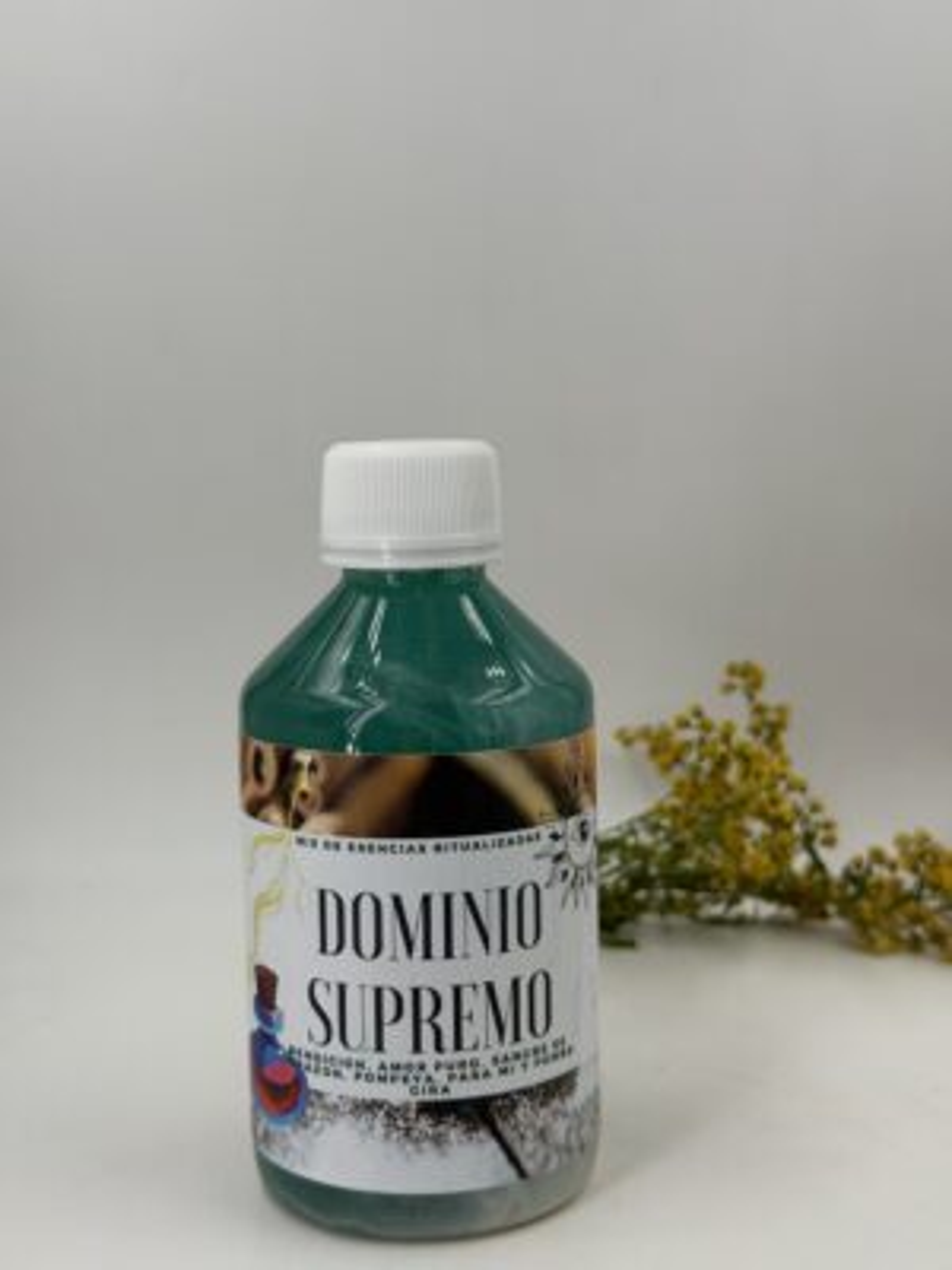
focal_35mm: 48
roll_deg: -0.8
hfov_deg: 30.3
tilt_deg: -6.4
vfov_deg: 39.7
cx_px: 476
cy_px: 635
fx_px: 1760
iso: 64
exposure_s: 1/2033
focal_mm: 6.76
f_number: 1.78
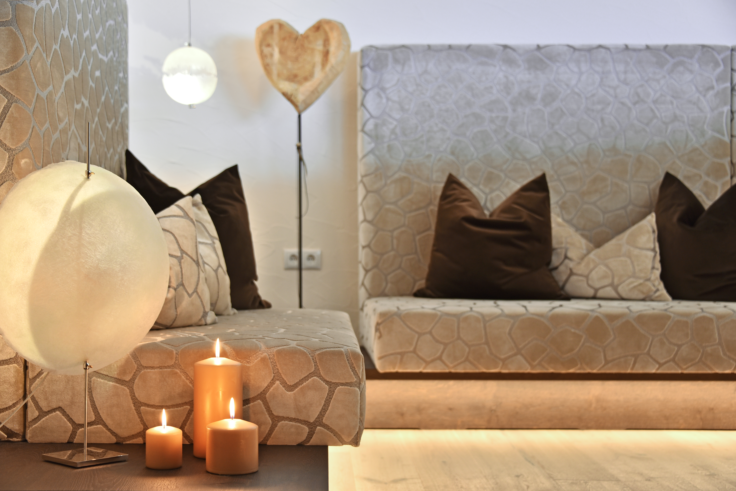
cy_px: 246
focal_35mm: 56
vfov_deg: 24.2
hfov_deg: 35.6
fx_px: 1145
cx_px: 368
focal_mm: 56
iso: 320
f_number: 4.5
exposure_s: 1/15
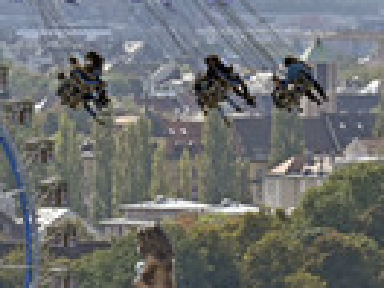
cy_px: 183
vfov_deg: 1.8
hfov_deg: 2.4
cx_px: -186
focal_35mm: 834
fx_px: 9252
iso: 200
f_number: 6.3
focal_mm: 170
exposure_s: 1/1000
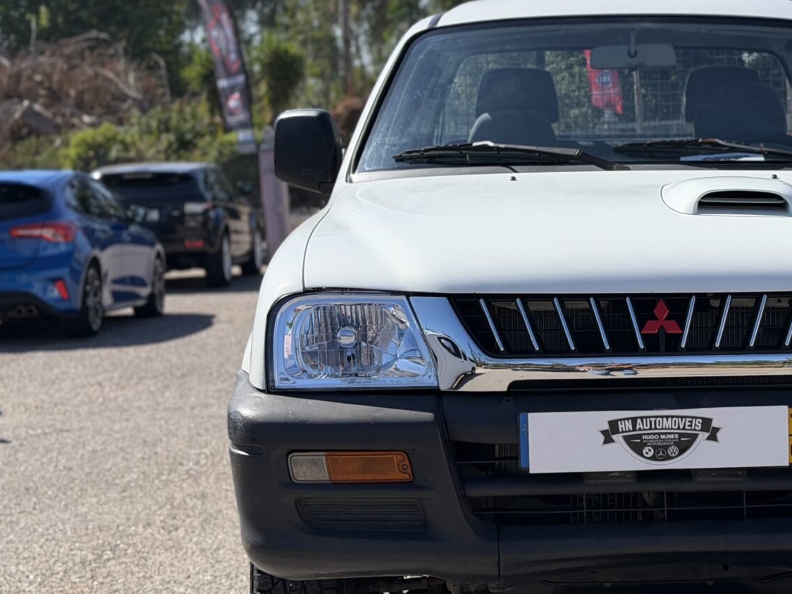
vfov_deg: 18.0
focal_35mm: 82
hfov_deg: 23.4
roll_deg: +4.0
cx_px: 662
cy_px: 295
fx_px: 1876
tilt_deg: -5.1
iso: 64
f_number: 1.78
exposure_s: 1/5208
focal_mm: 6.76
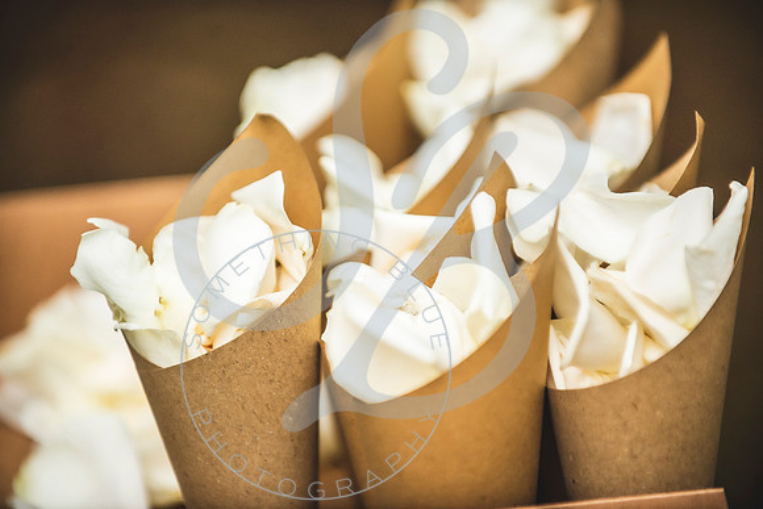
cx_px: 382
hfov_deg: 10.3
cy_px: 254
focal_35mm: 200
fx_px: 4240
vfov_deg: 6.9
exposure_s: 1/400
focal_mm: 200
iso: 1000
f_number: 2.8
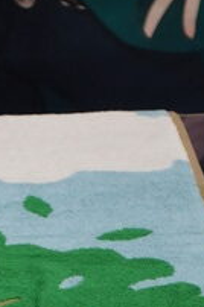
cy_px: 470
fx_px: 1774
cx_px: -219
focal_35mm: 208
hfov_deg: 6.4
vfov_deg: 9.6
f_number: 4
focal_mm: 28
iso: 640
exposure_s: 1/60
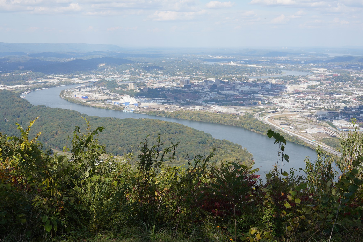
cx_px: 175
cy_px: 134
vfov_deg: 26.5
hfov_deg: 38.9
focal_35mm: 51
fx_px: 514
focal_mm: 45
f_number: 13
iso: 200
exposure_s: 1/200
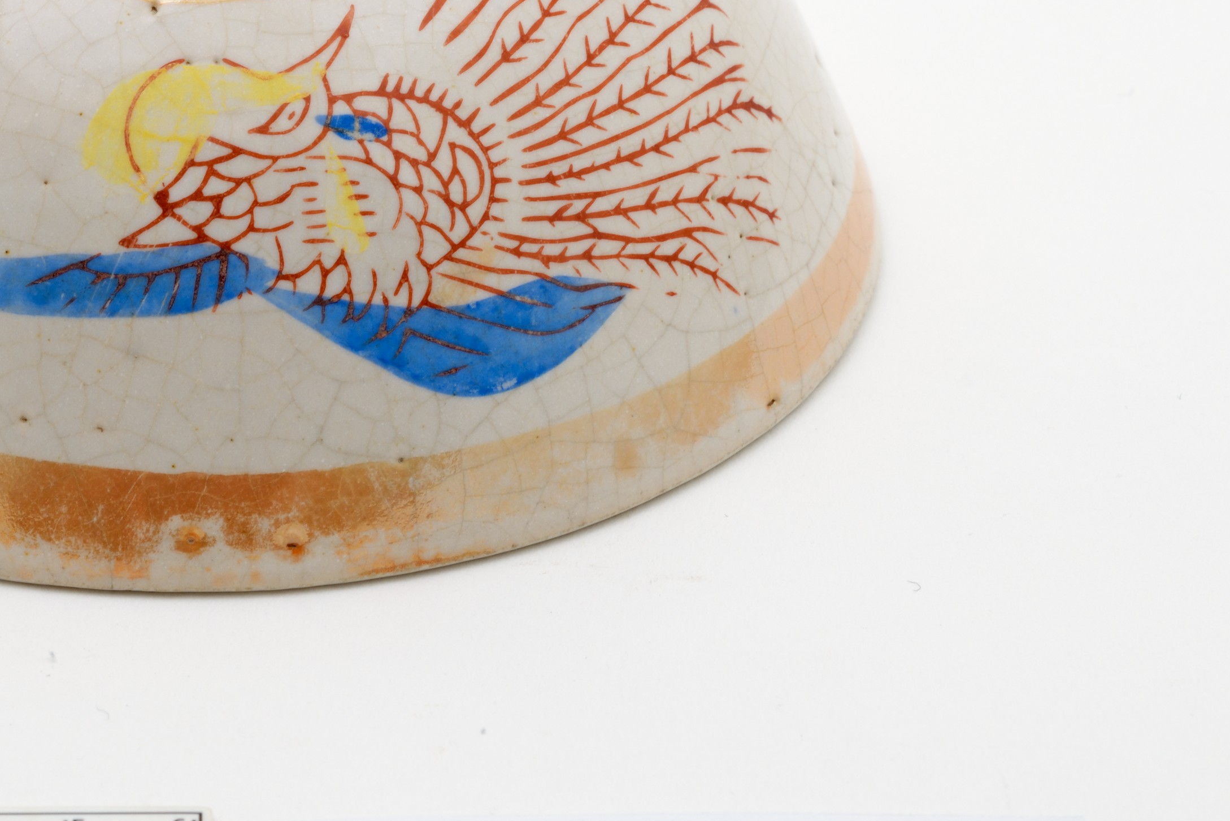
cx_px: 205
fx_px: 4237
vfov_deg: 11.0
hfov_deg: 16.4
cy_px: 57
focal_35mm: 124
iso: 200
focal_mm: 60
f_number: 18
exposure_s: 1/60
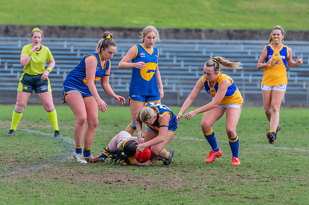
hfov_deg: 4.8
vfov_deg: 3.2
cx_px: 161
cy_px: 112
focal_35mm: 427
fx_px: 3660
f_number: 5.6
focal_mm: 300
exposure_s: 1/1250
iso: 1600
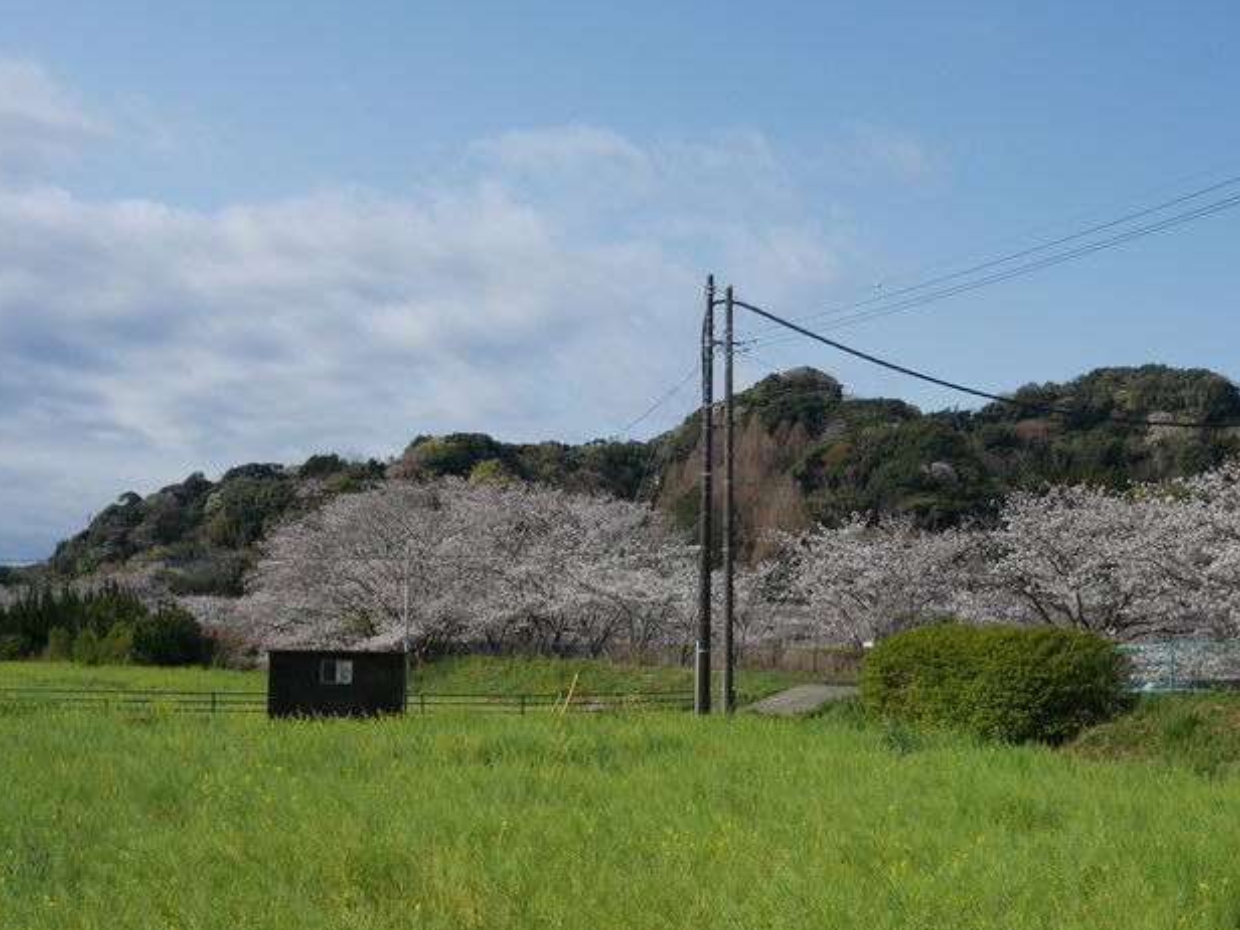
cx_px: 677
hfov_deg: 42.0
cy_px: 546
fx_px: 1612
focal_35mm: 45
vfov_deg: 32.1
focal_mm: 17
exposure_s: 1/640
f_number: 8
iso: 200
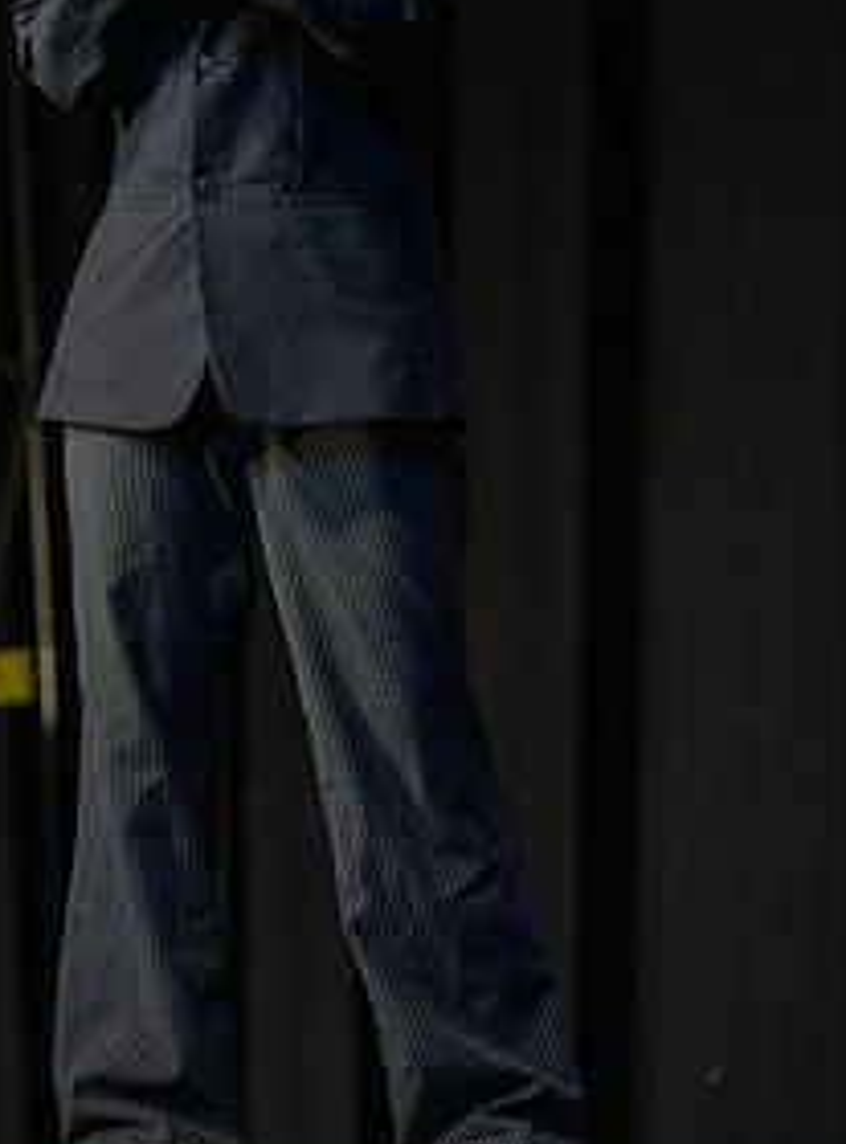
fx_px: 11084
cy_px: 254
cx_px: -240
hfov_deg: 4.4
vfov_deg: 5.9
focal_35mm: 337
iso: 450
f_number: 2.8
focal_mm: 140
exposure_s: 1/160
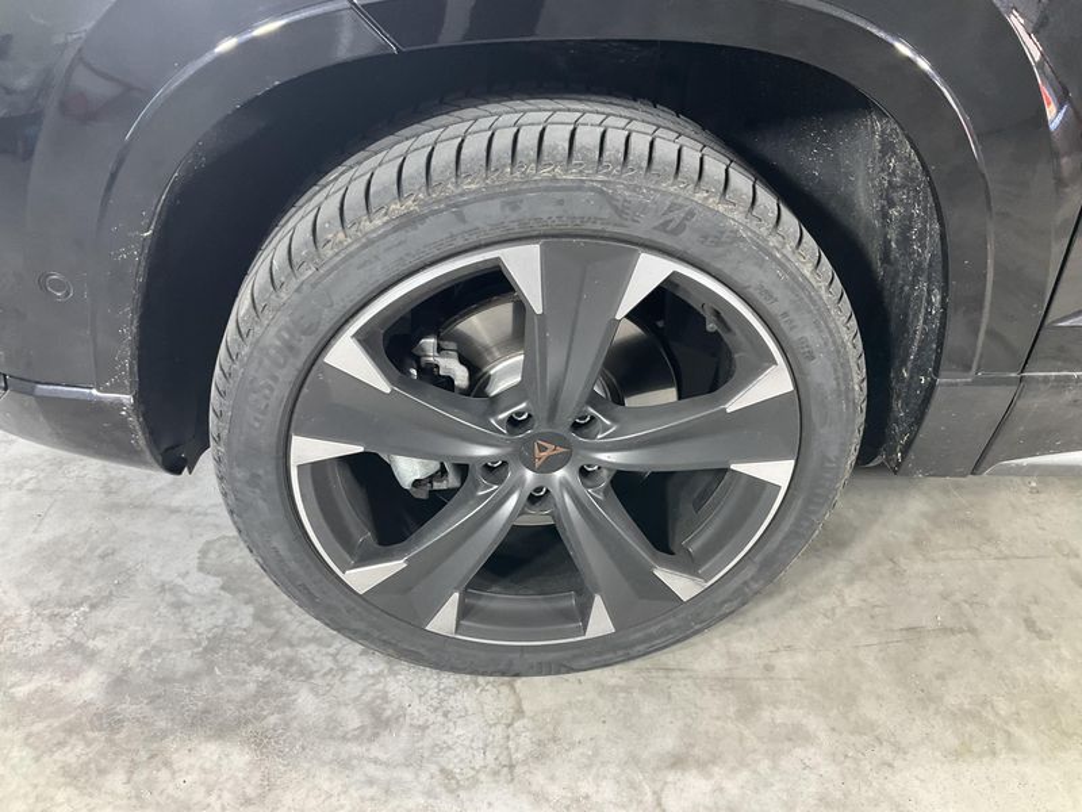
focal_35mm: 29
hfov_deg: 61.7
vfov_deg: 48.2
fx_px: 906
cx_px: 541
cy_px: 406
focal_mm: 3
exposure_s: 1/50
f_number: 1.8
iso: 80
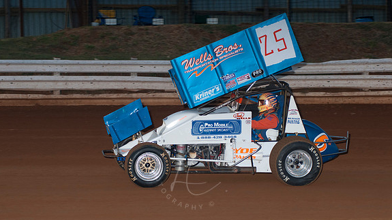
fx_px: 1320
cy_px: 105
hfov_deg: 16.9
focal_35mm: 127
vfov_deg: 9.5
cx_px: 195
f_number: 4
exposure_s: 1/400
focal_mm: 80
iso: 200
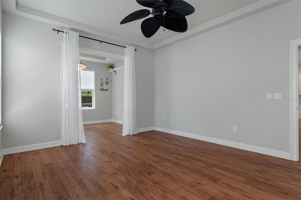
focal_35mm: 18
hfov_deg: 90.0
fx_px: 150
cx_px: 150
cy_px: 100
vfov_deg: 67.4
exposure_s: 1
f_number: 8
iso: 250
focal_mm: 12
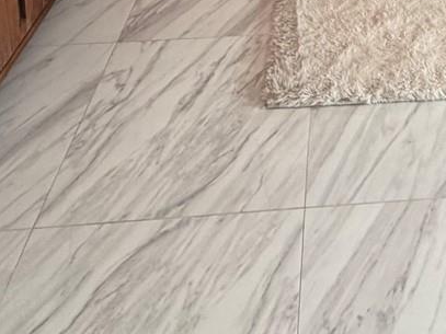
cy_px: -306
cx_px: 420
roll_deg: -0.7
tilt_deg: -12.8
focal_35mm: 55
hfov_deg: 32.8
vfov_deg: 18.7
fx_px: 708
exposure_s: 1/60
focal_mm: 2.22
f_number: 2.2
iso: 200
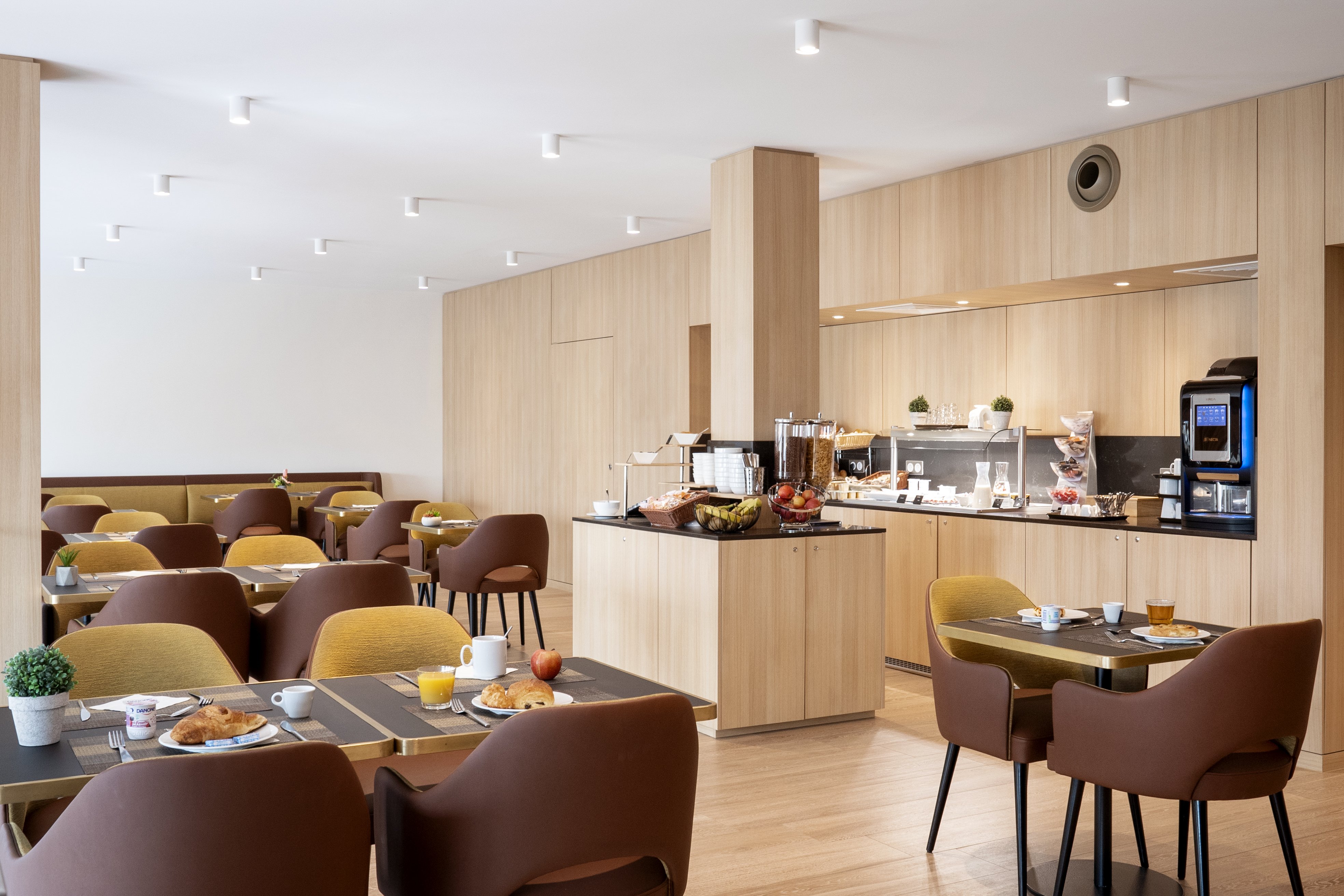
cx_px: 672
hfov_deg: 53.1
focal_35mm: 36
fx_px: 1344
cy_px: 448
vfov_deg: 36.9
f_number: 8
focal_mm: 24
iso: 800
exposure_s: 1/13
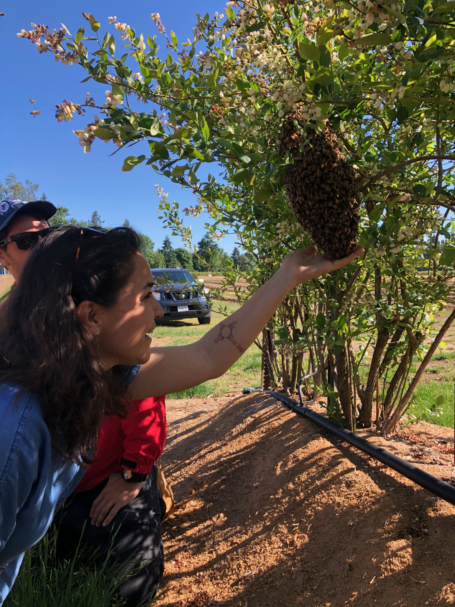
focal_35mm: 28
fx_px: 491
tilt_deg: -0.9
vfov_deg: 63.4
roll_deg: +1.3
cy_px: 304
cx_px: 228
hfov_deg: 49.7
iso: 20
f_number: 1.8
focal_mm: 4
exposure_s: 1/436
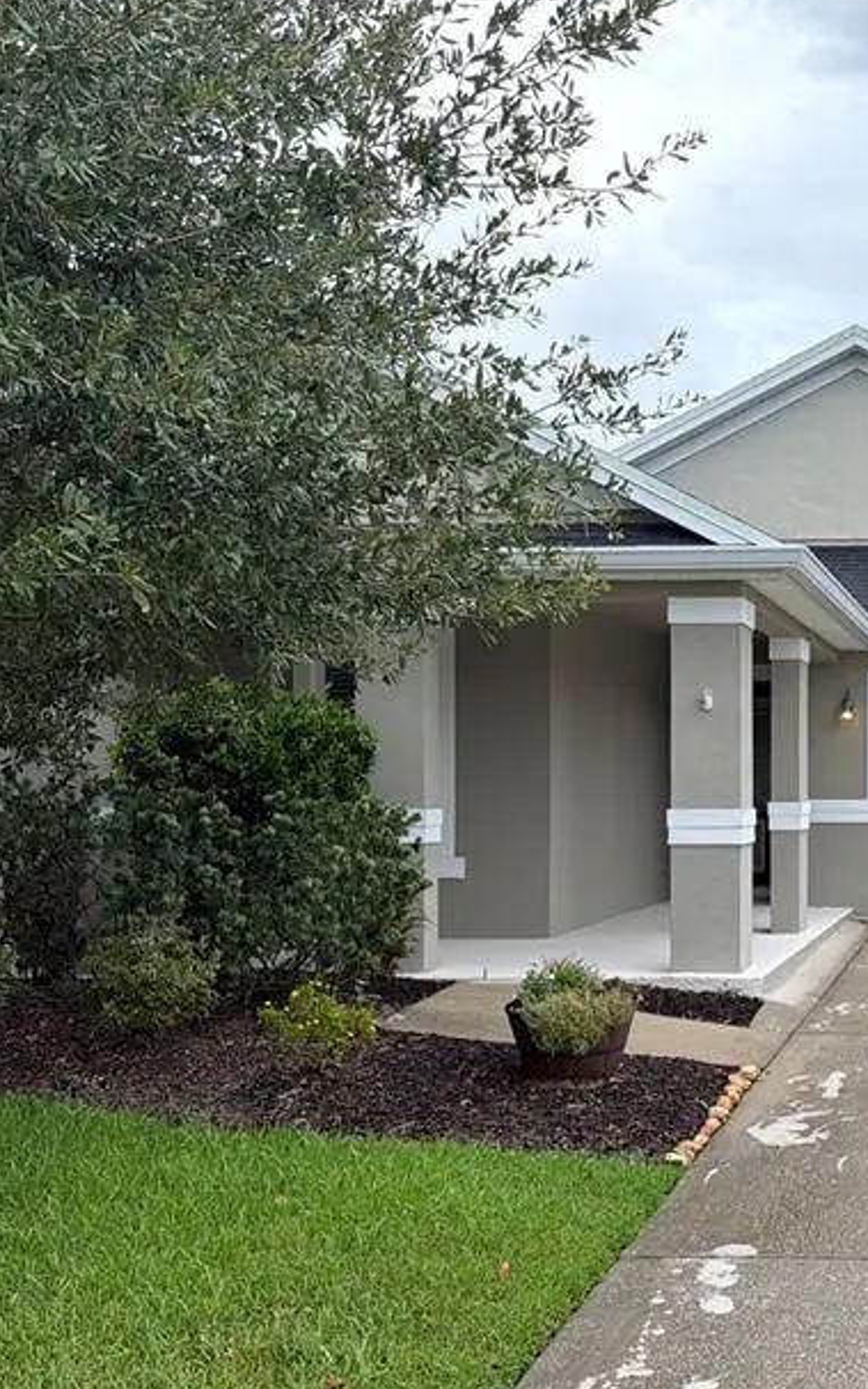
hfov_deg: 27.7
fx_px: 1627
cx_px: 914
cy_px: 775
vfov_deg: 46.1
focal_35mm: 43
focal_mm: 6.76
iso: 100
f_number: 1.78
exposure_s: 1/1292
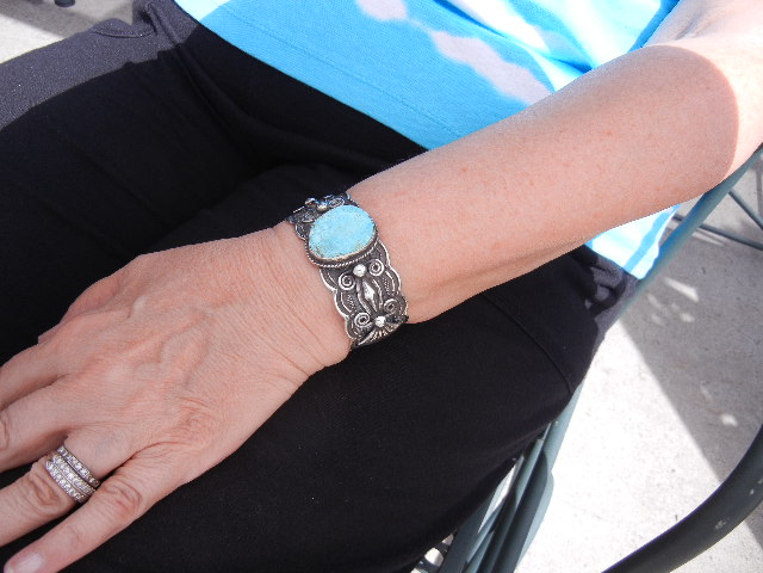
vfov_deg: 46.8
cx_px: 382
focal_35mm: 30
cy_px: 286
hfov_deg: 60.0
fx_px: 661
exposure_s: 1/816
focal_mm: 5.4
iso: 160
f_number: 3.5
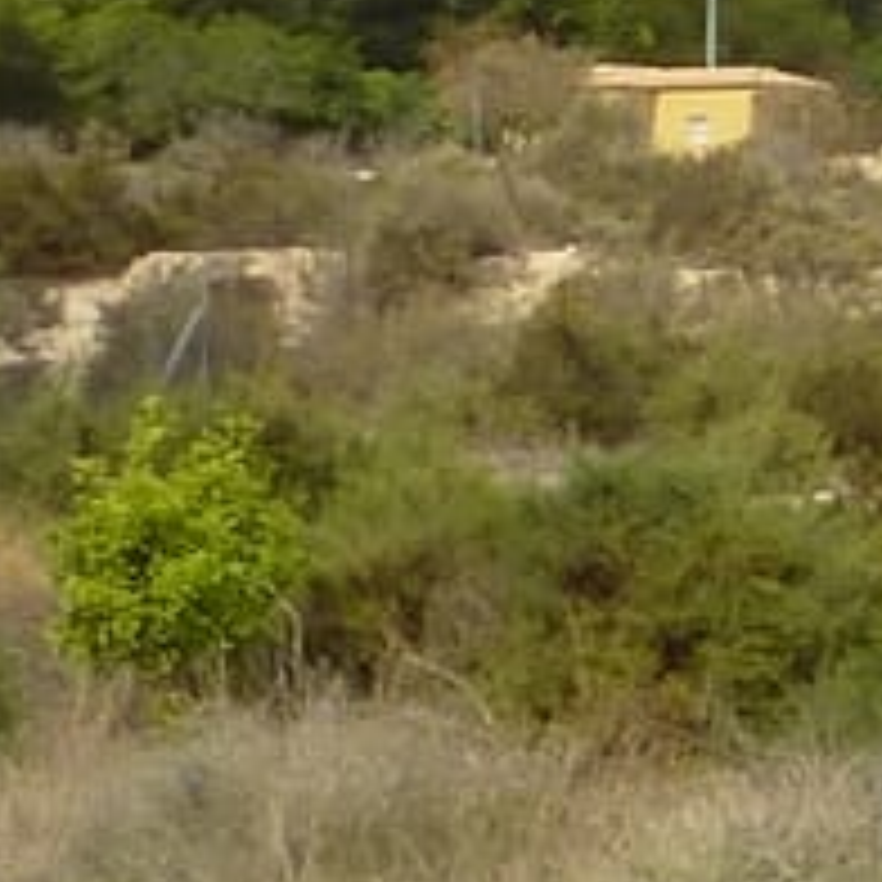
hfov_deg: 6.1
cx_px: 2074
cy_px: 0
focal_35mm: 277
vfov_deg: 6.3
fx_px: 7985
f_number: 4
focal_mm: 5.4
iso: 100
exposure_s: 1/1300
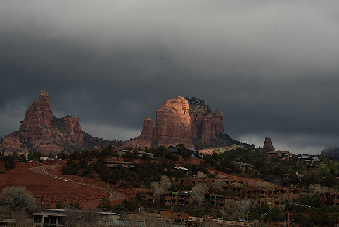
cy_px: 114
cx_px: 170
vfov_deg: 8.3
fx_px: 1563
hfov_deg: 12.4
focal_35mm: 166
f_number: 16
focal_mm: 166
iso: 400
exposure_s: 1/250
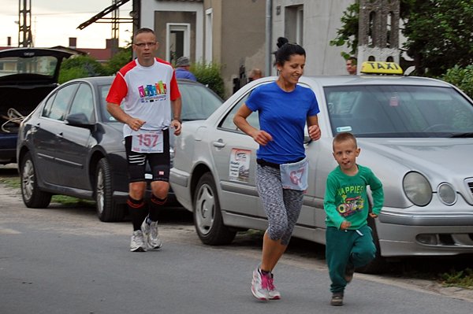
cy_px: 157
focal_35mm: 82
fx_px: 1083
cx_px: 236
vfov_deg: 16.5
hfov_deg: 24.6
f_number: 5.6
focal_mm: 55
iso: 200
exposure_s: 1/125
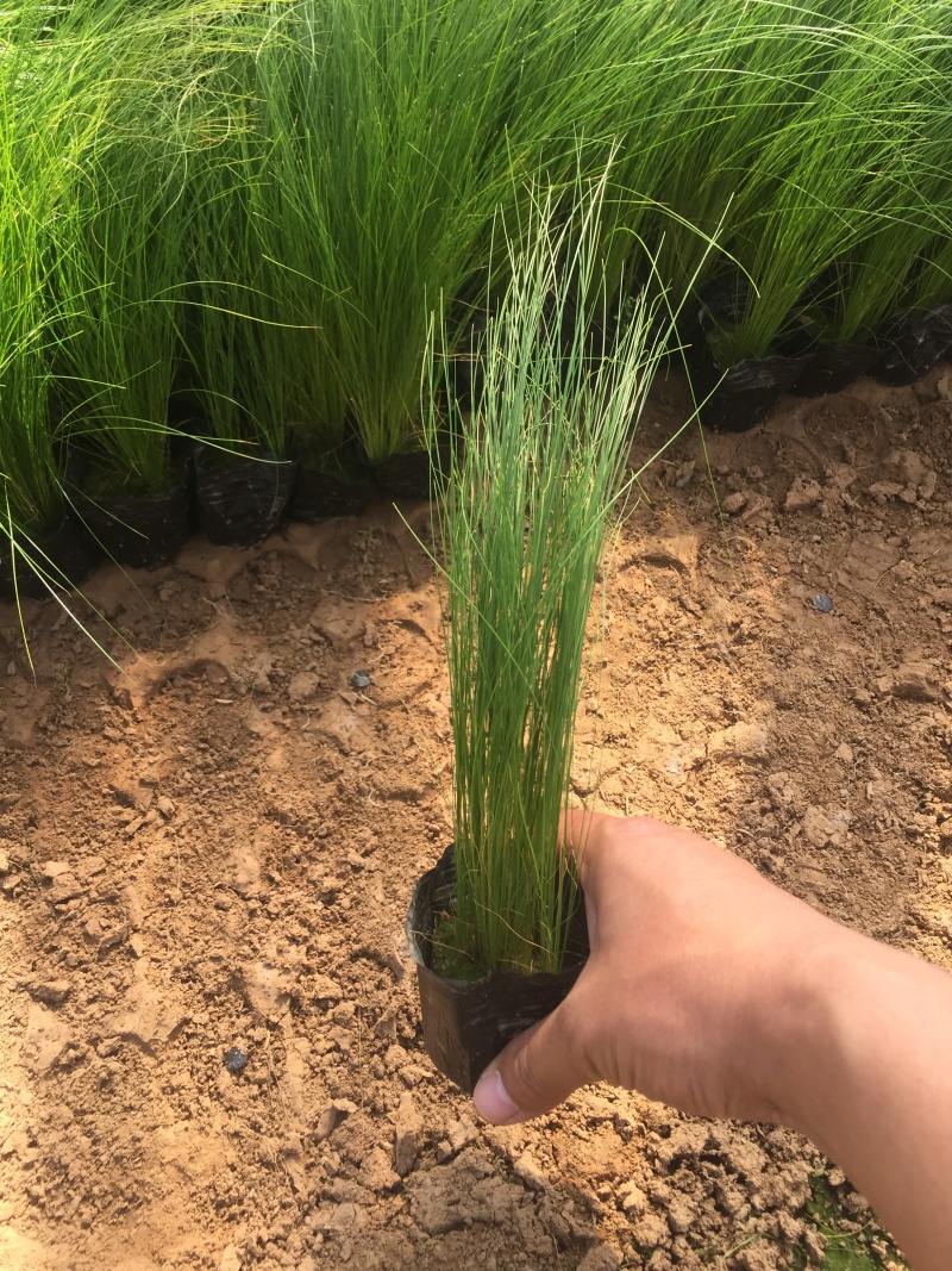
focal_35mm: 29
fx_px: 1064
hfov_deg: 48.2
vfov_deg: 61.7
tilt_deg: -57.2
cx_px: 476
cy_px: 636
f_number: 2.2
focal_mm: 4.15
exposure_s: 1/449
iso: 32
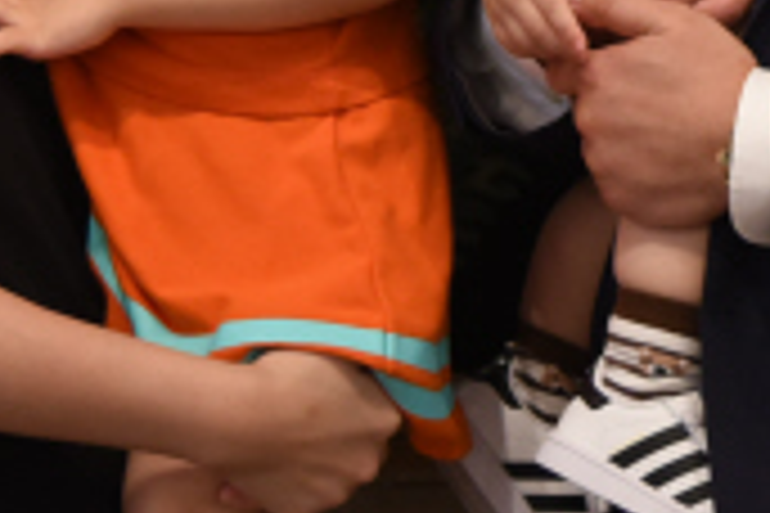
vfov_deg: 5.3
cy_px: -374
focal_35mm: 257
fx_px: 5497
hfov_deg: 8.0
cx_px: 842
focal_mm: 55
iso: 2000
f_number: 4
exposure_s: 1/60
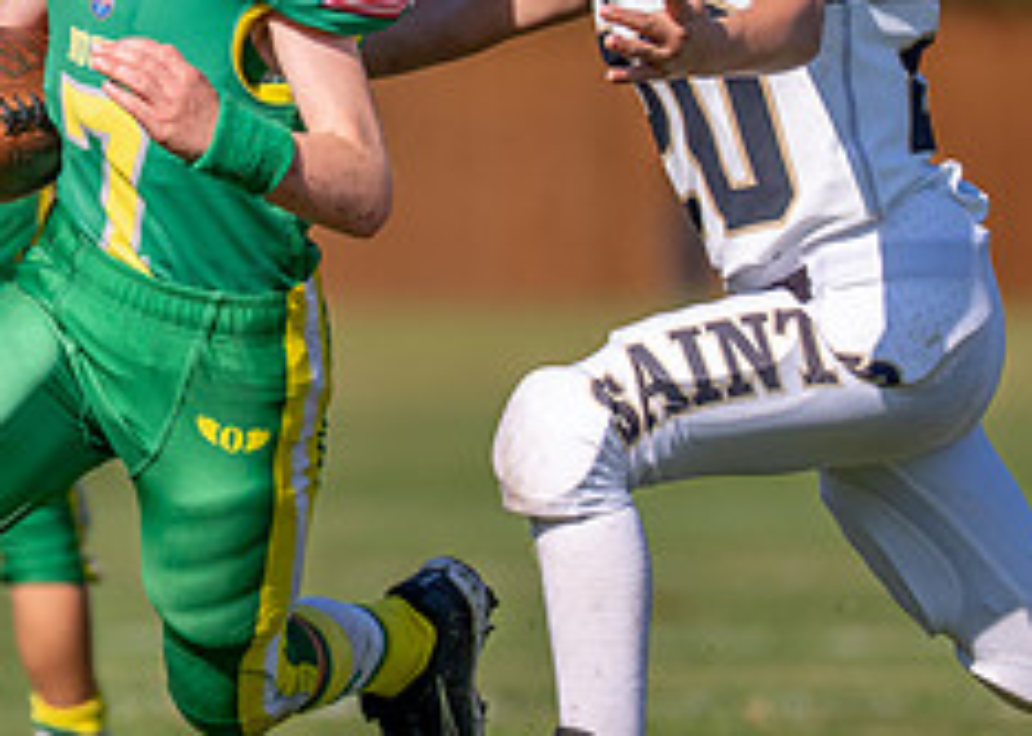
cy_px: 68
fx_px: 22386
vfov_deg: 1.9
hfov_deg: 2.6
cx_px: 225
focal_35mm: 764
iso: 250
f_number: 2.8
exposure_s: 1/6400
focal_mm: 200
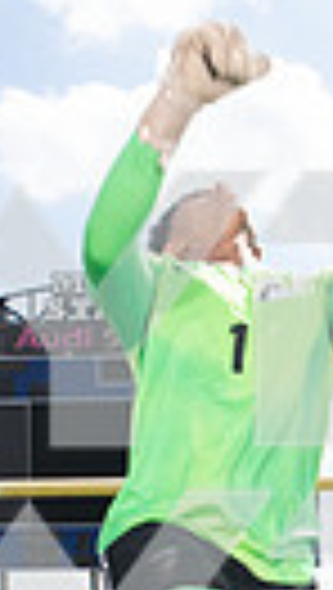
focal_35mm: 108
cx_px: 212
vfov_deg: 19.1
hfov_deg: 11.2
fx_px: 1690
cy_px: 631
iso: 125
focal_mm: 30
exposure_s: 1/320
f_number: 7.1
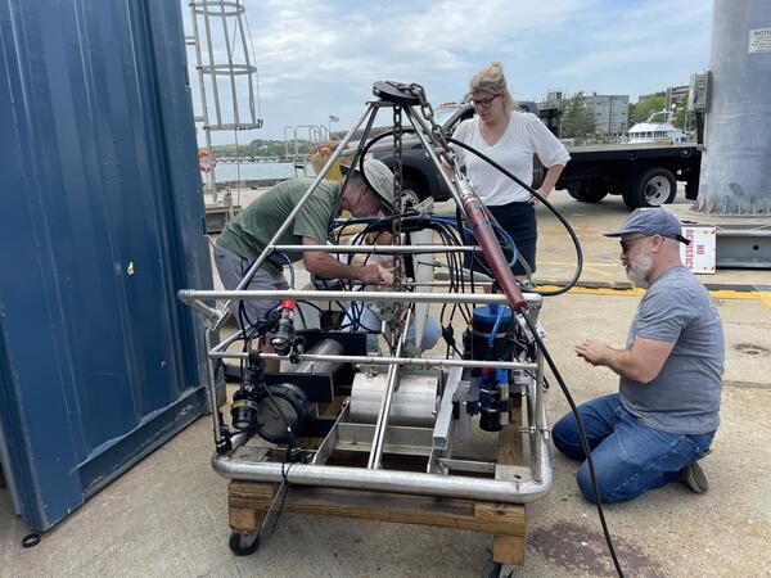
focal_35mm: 26
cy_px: 289
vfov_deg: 53.1
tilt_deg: -14.3
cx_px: 386
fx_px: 579
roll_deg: +2.1
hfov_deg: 67.3
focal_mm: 4.2
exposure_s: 1/1770
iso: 32
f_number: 1.6
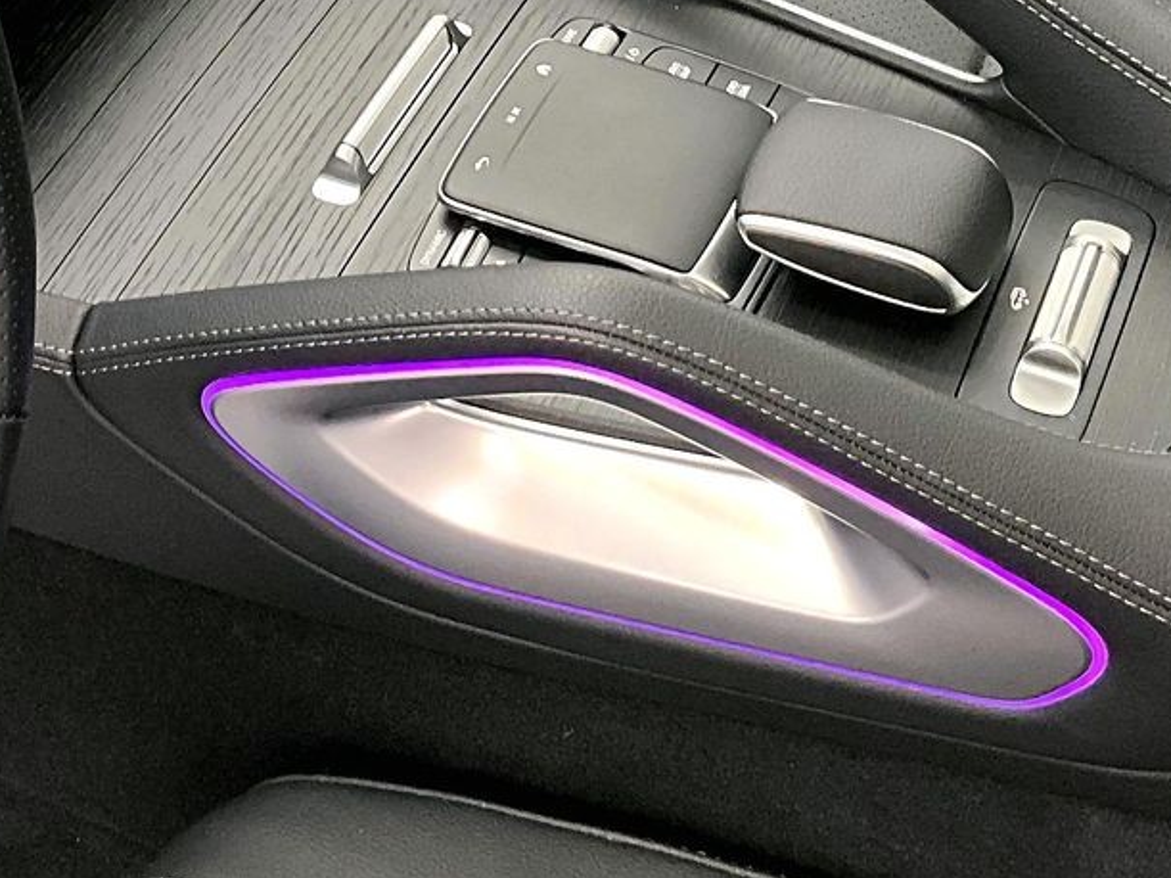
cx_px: 525
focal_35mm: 76
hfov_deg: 25.7
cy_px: 10
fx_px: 2570
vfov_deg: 18.9
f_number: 1.8
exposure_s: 1/30
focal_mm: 3
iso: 500
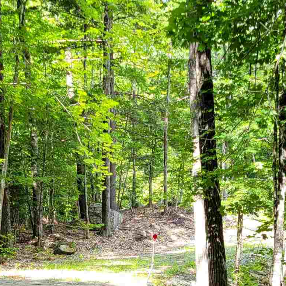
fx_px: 851
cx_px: 84
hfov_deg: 19.0
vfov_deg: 18.2
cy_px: 336
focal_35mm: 91
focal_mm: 5.4
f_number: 1.8
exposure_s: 1/186
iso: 40
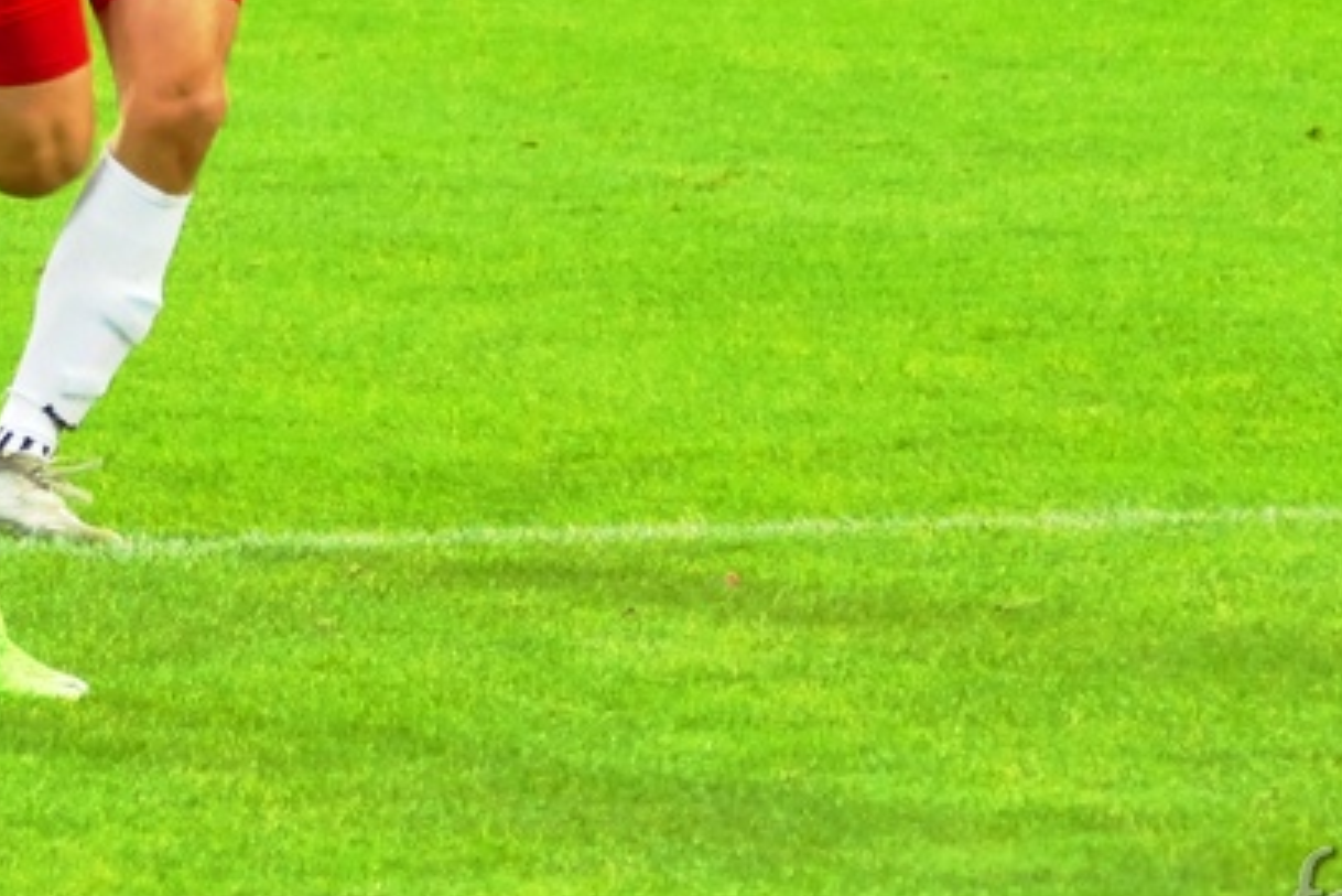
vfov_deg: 2.7
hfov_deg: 4.0
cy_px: -293
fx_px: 19017
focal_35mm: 510
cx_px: -162
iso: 1250
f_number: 4
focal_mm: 65.81
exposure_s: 1/500
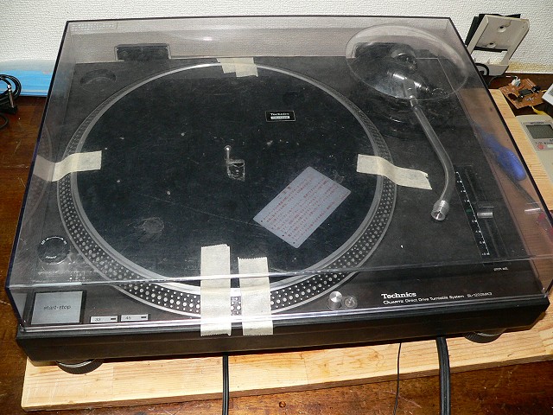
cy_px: 208
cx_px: 276
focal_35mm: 36
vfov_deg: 39.7
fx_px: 575
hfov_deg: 51.4
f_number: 2.8
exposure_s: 1/60
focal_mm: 6
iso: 200
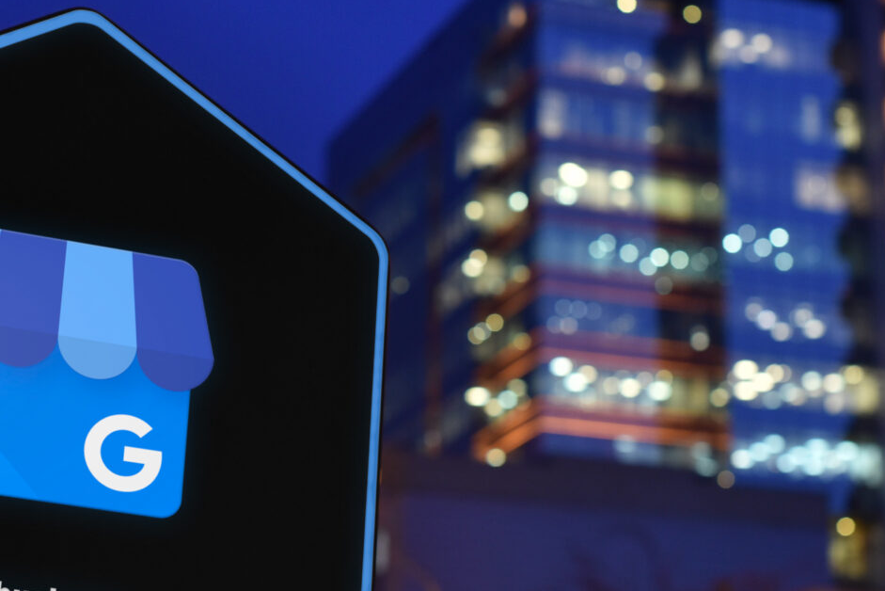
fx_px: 2508
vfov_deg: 13.4
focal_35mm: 102
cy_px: 307
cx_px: 324
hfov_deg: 20.0
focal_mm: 50
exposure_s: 1/80
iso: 1600
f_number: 3.2
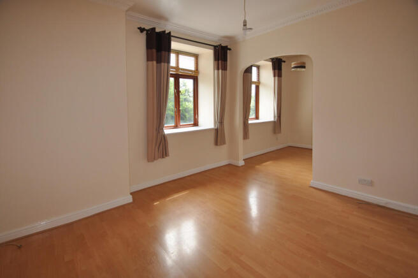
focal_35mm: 15
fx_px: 174
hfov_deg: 100.4
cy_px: 139
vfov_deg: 77.2
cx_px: 209
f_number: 3.5
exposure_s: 1/200
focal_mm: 10
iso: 250
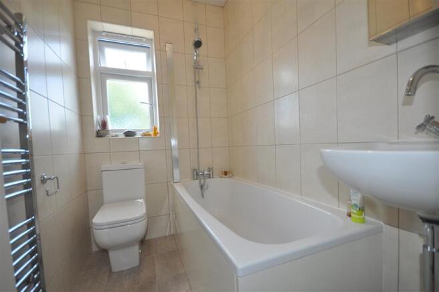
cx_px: 220
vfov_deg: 77.3
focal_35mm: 15
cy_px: 146
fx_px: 183
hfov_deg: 100.4
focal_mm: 10
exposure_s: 1/80
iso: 400
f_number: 4.5
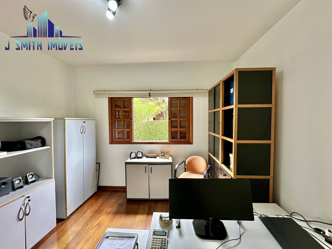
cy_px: 124
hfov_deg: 102.1
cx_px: 166
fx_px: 134
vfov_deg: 85.7
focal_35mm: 14
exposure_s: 1/120
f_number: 2.2
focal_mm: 2.22
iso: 125
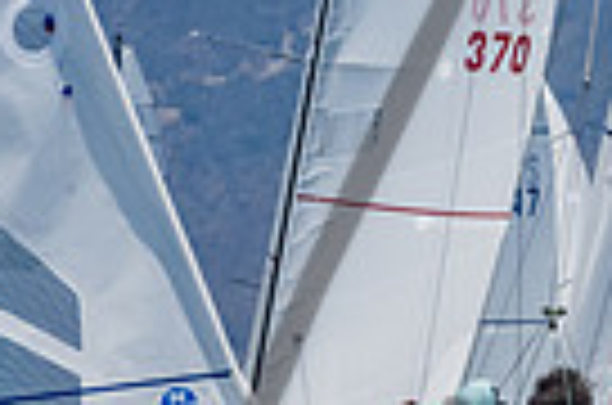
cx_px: 522
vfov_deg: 1.1
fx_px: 21709
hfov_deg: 1.6
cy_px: 464
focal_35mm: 1280
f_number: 14
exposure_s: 1/1250
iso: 640
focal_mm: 200
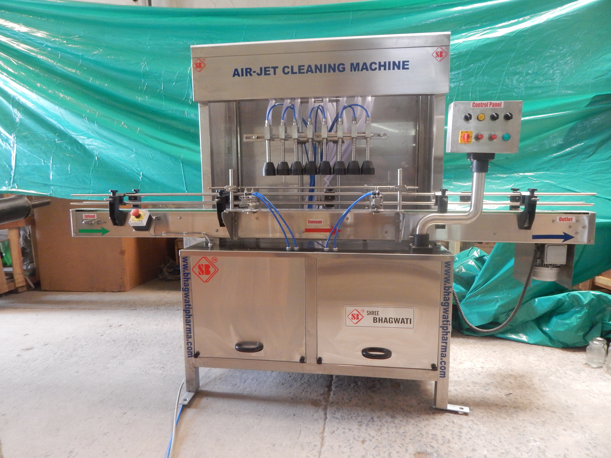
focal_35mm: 22
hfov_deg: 76.4
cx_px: 306
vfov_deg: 61.1
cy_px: 229
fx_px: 388
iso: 400
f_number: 3
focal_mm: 4
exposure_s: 1/15
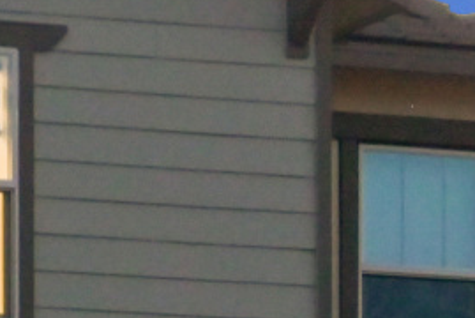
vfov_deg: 4.5
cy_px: 573
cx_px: -752
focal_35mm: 304
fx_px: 4015
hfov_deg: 6.4
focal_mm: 40
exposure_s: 1/10
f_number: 7.1
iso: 1600
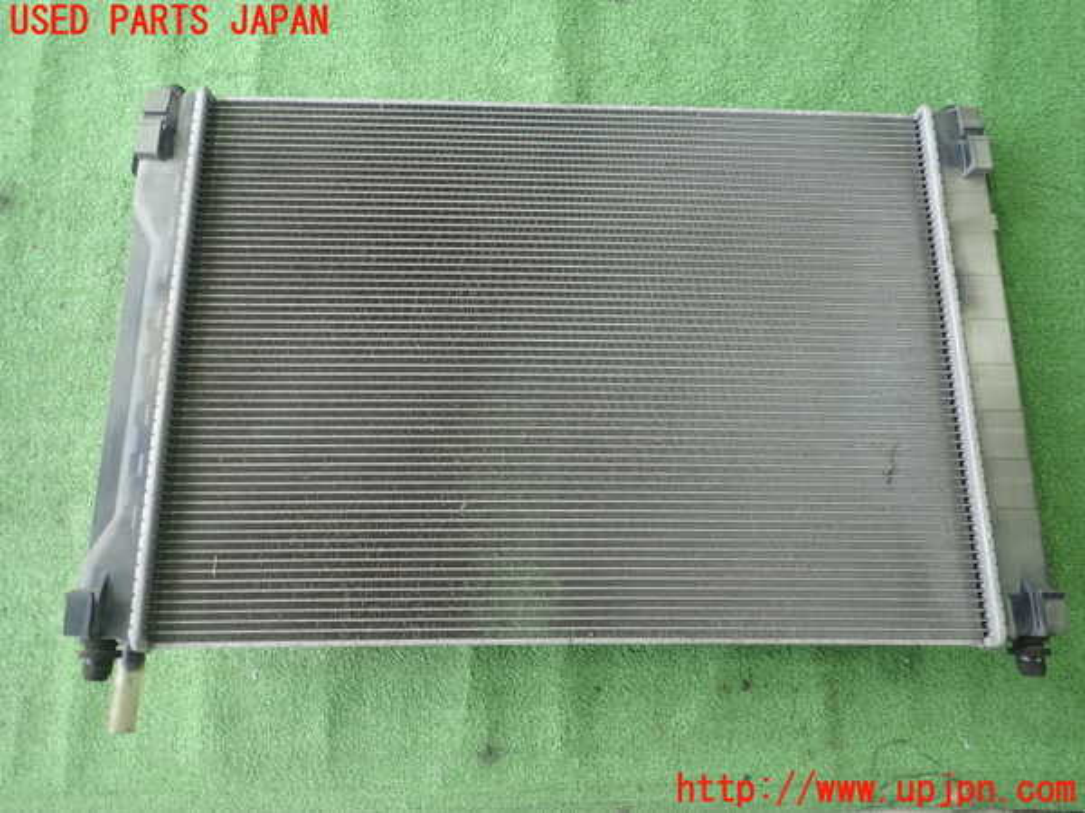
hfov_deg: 69.4
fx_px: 784
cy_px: 406
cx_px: 542
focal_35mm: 25
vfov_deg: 54.9
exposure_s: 1/60
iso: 160
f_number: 2
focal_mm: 4.5
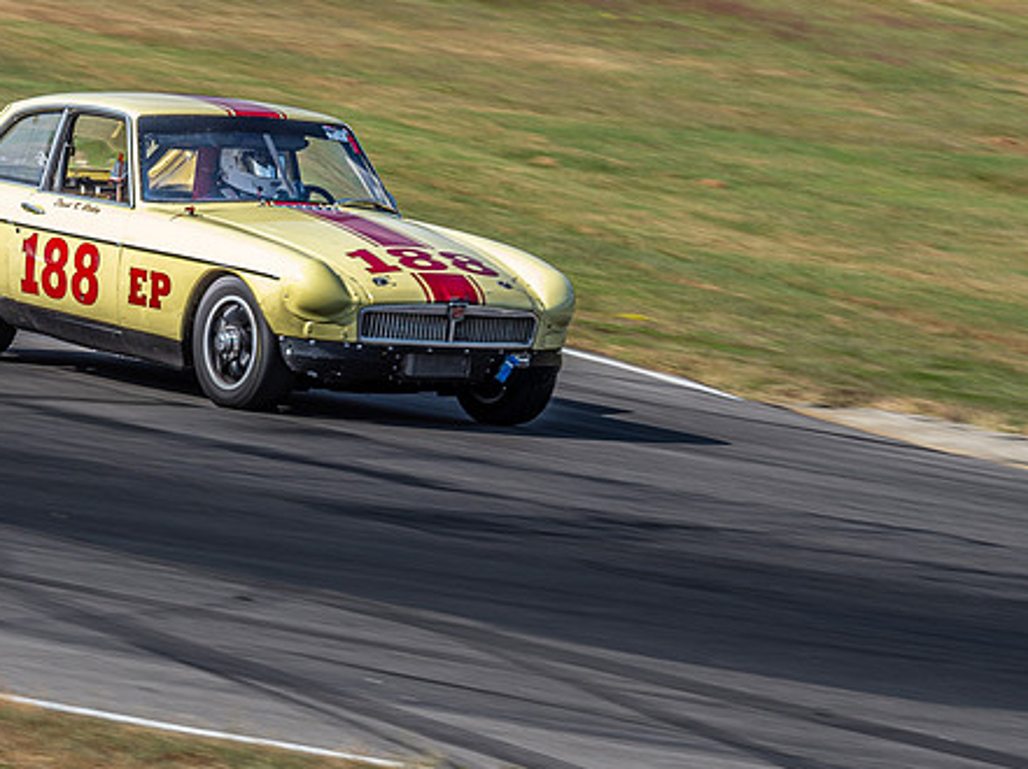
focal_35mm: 418
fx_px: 12403
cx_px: 473
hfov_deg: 4.7
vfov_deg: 3.6
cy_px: 307
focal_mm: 150
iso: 64
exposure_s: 1/125
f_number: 9
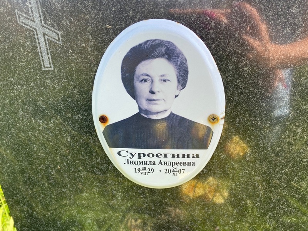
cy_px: 116
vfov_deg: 53.1
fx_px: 231
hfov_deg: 67.3
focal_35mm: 26
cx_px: 154
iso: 32
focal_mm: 4.25
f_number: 1.8
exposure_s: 1/454
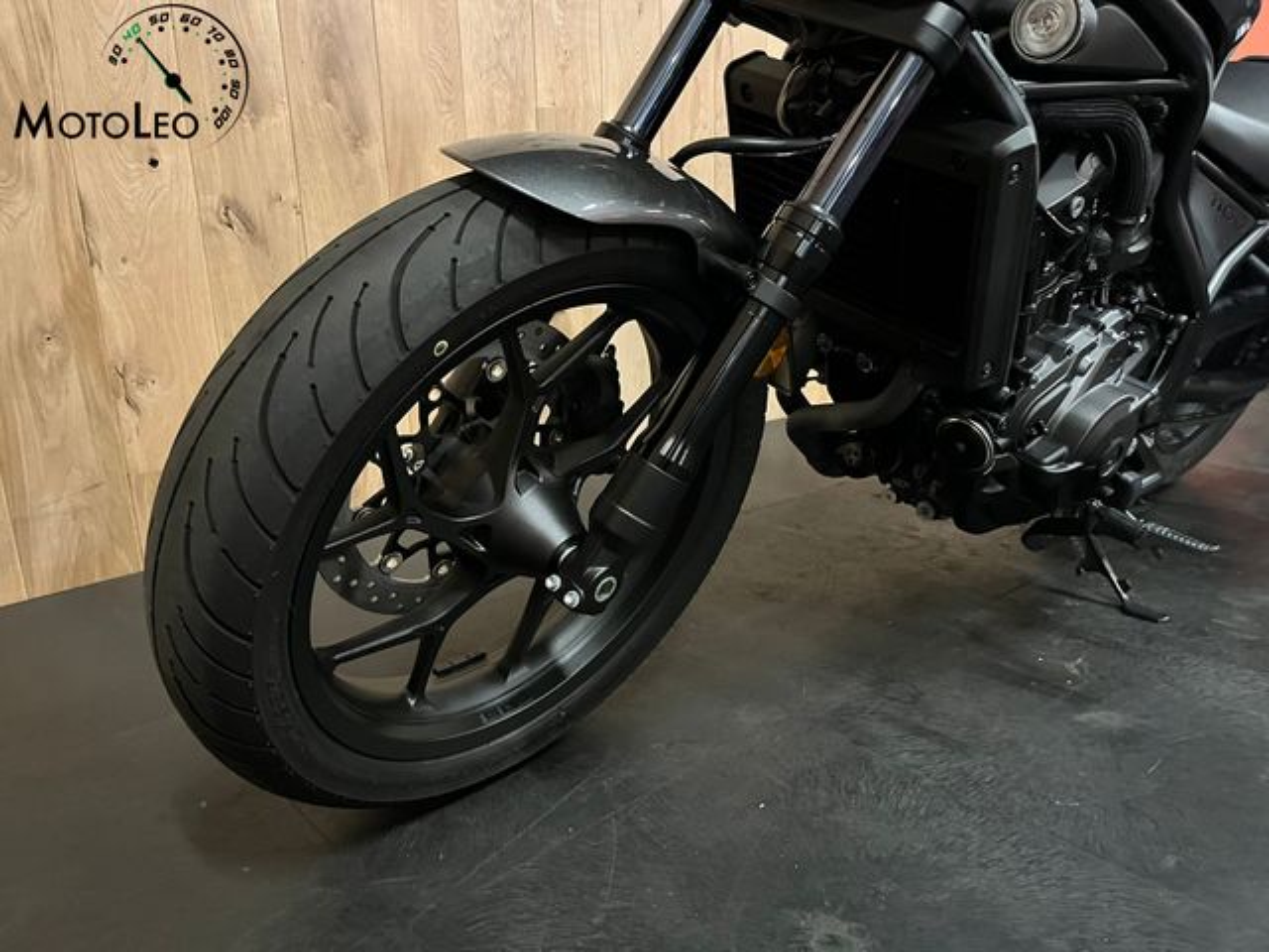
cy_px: 476
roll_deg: +0.6
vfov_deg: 53.1
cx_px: 634
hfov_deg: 67.3
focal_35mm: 26
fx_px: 953
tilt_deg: -16.3
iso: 800
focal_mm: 5.1
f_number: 1.6
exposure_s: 1/25
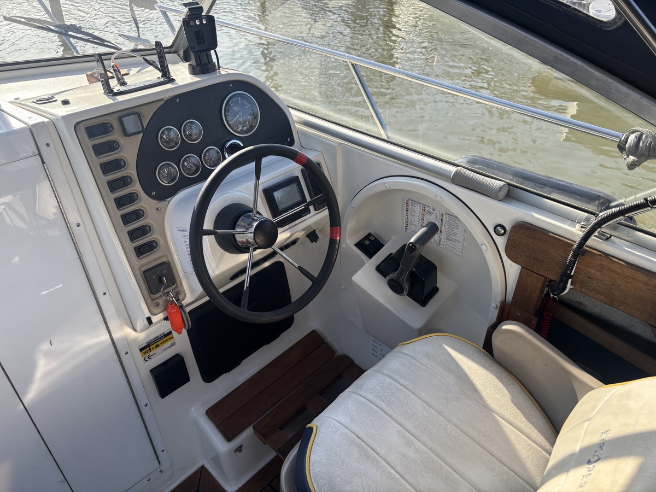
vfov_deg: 53.1
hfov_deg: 67.3
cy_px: 246
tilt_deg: -33.6
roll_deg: +1.0
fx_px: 493
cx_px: 328
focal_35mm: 26
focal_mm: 5.96
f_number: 1.6
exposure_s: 1/697
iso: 50
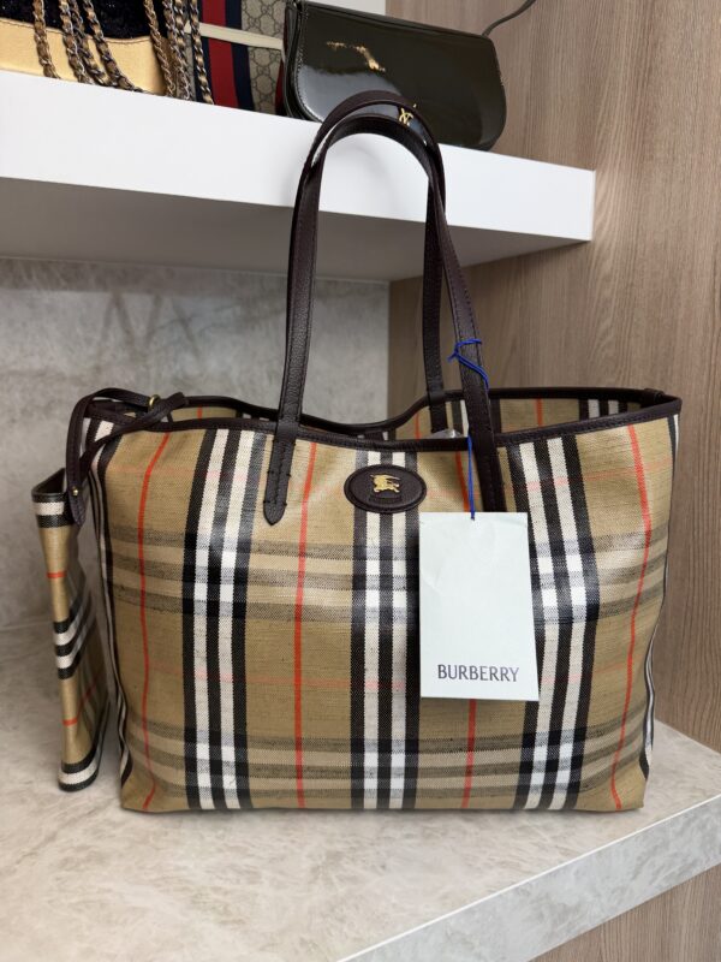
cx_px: 360
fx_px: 667
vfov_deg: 71.6
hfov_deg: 56.8
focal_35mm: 24
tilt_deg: -10.8
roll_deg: -0.9
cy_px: 481
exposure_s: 1/125
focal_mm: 6.76
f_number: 1.78
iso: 50
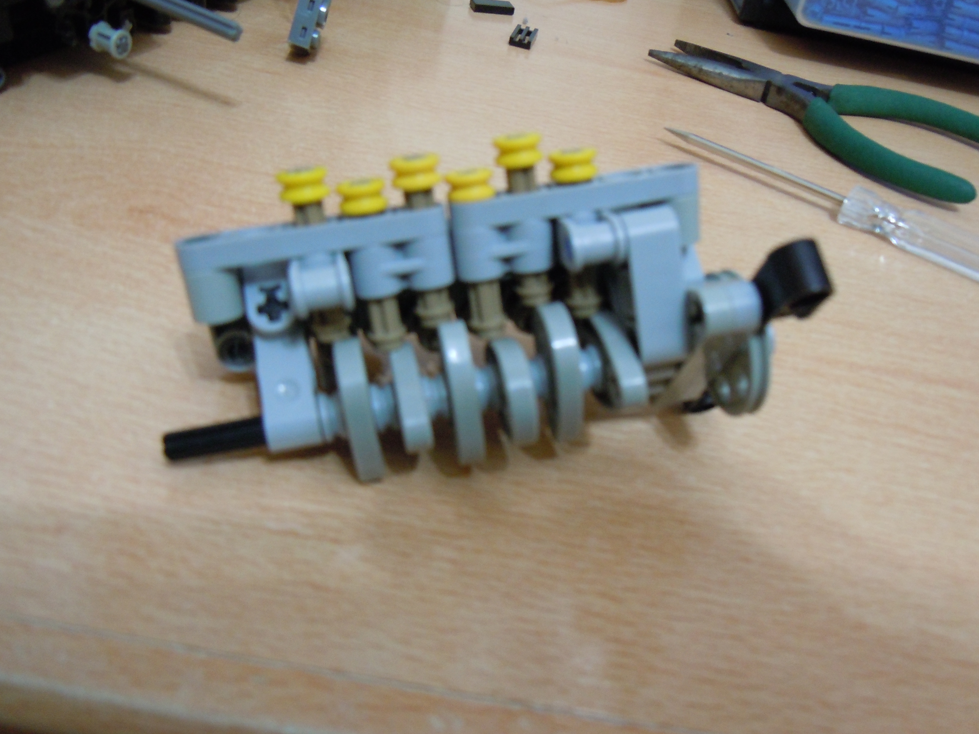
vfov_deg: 45.4
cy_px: 361
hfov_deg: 58.4
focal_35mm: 31
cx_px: 487
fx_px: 877
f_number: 3.5
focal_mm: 5.4
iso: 400
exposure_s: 1/8
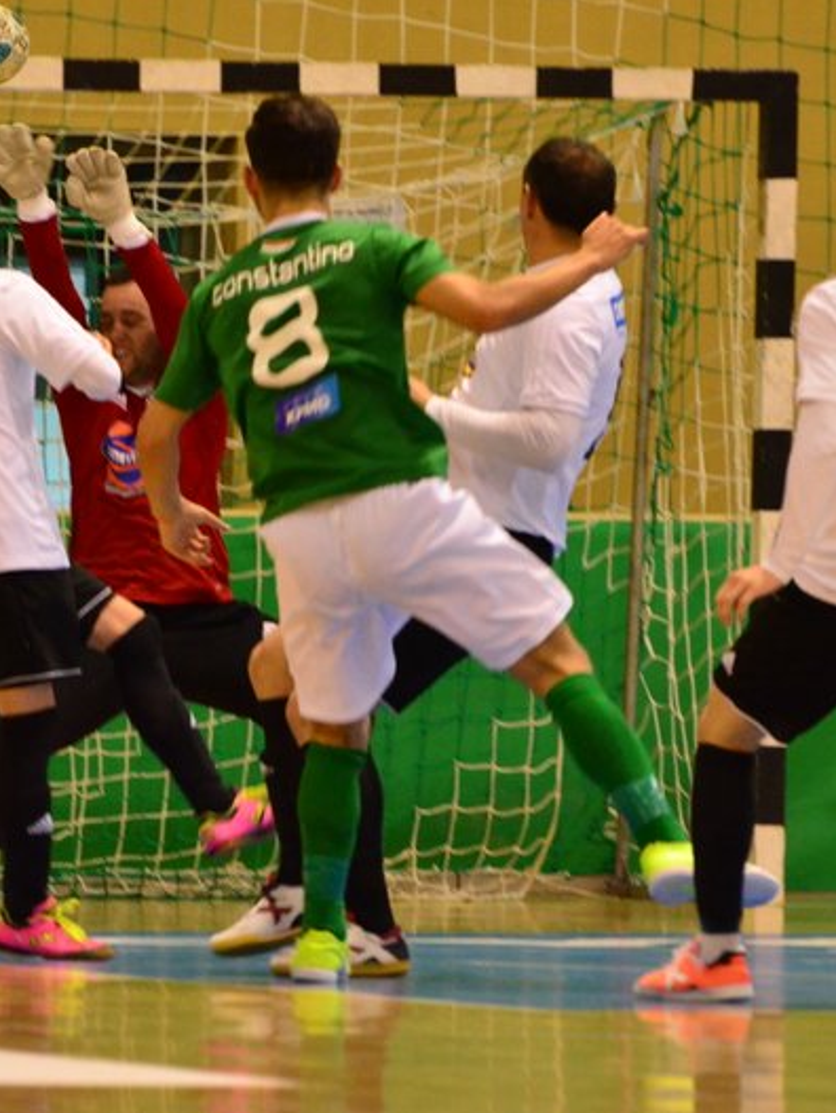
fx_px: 16853
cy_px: 555
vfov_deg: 3.8
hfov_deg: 2.8
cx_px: 300
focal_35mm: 524
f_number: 5.3
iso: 4000
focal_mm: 240
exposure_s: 1/320
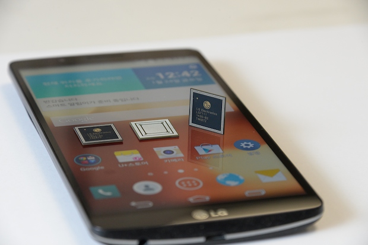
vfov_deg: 5.5
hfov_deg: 8.2
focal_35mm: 250
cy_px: 122
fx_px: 2555
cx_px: 184
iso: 3200
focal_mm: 250
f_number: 10
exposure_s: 1/125
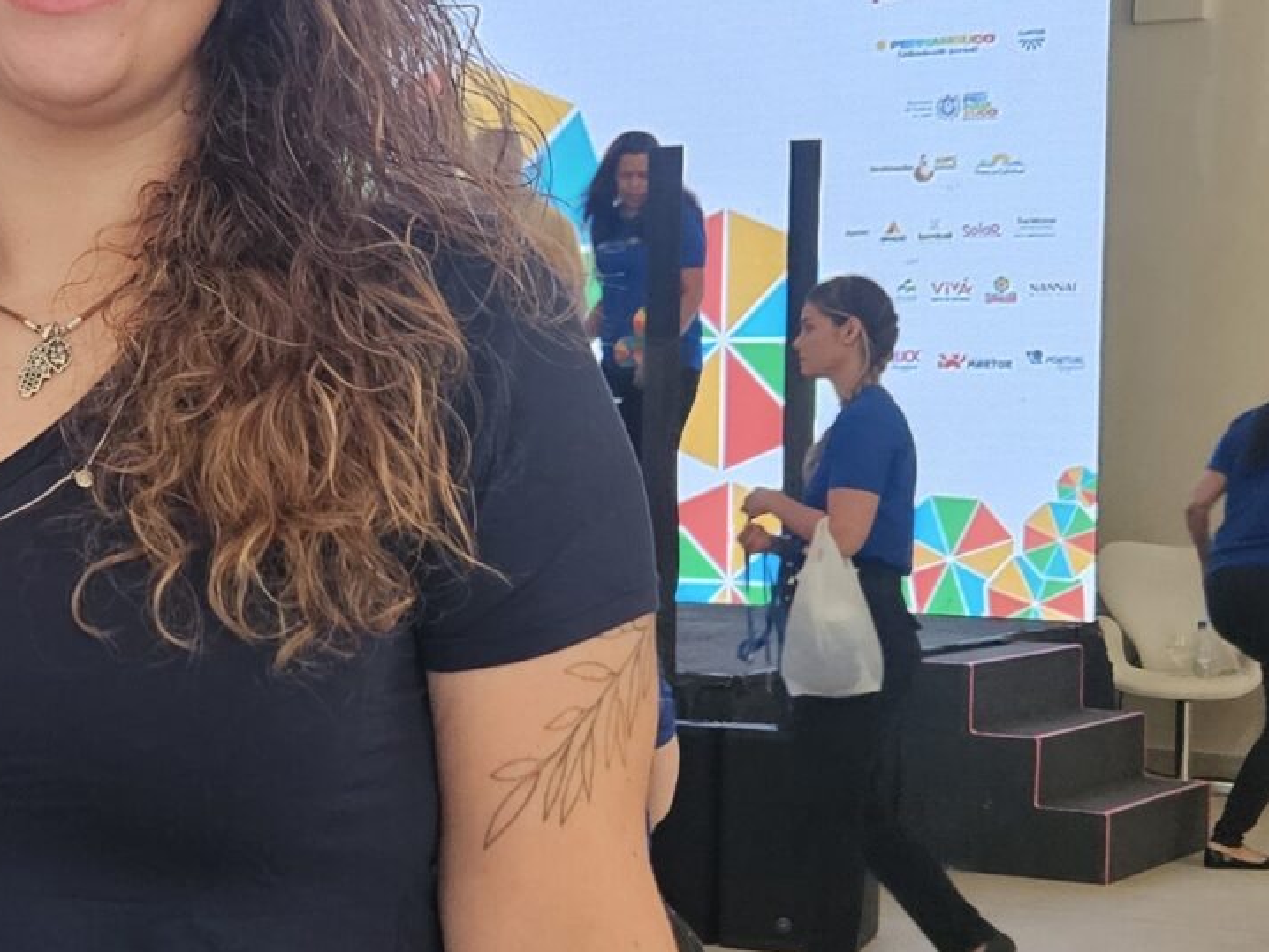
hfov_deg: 23.2
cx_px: 115
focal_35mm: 82
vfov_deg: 18.0
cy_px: 562
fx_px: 3007
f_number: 1.8
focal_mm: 5.4
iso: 400
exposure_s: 1/100
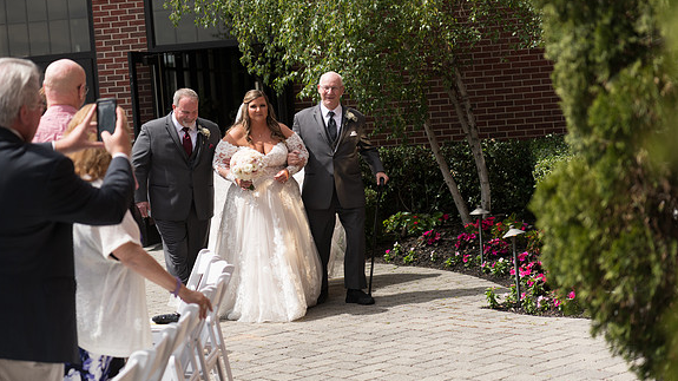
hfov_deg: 28.6
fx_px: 1330
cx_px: 337
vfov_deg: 16.3
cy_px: 182
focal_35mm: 74
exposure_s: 1/1000
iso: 64
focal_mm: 70
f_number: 2.8
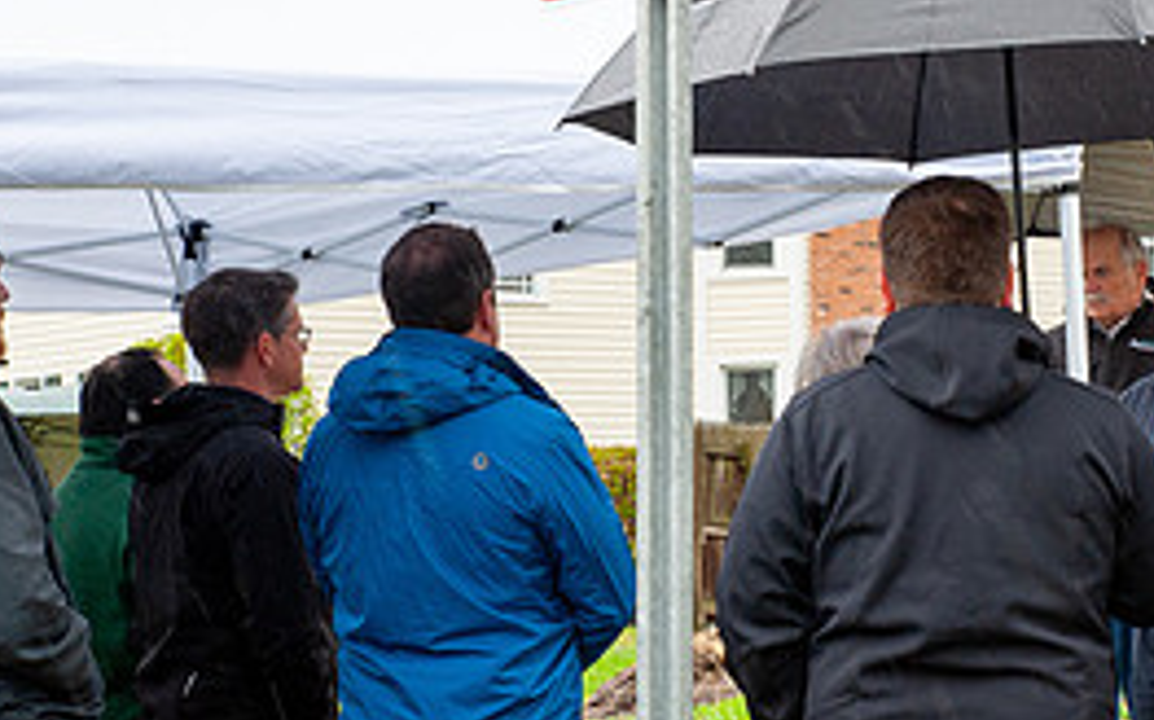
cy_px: 457
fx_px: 3394
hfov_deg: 18.8
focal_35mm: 108
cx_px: 1145
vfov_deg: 12.1
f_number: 9
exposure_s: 1/160
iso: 640
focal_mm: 48
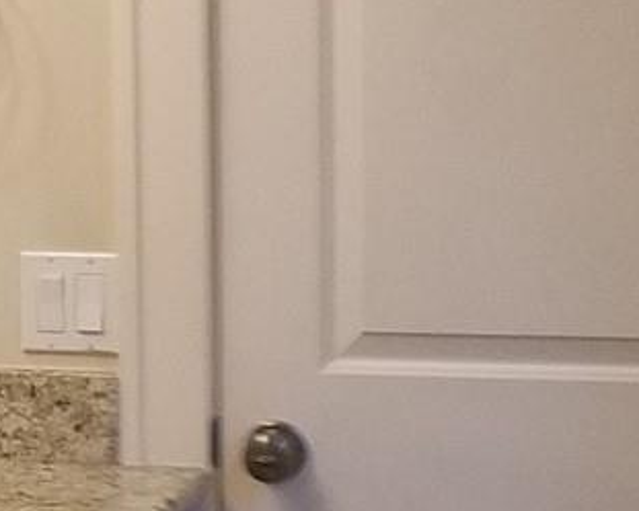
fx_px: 3159
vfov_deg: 9.3
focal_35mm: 167
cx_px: -505
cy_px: 320
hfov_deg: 10.8
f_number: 1.7
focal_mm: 4.2
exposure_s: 1/60
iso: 125
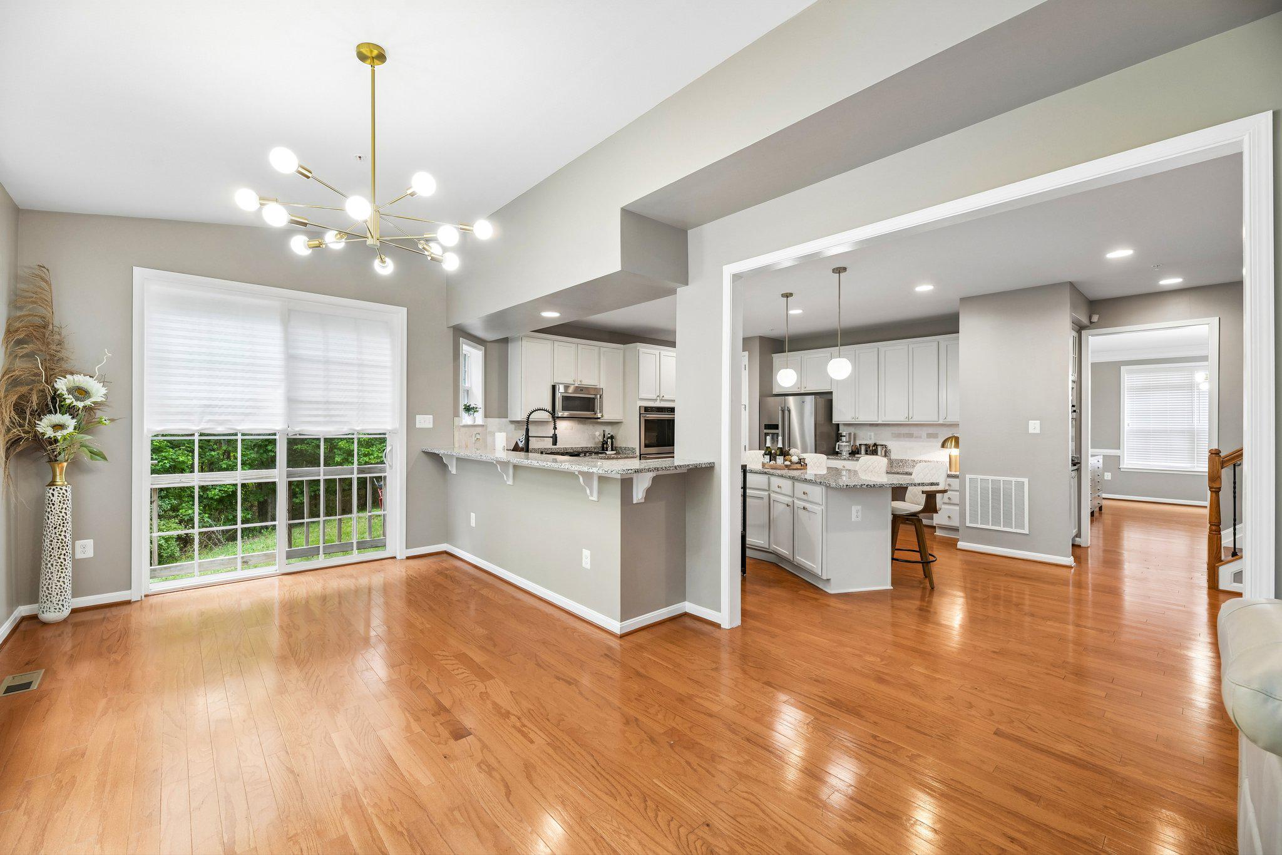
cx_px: 641
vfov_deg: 81.2
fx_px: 498
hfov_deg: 104.3
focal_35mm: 14
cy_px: 428
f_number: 8
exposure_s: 1/13
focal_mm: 14
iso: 400
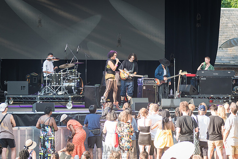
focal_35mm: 150
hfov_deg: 13.7
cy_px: 69
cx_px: 110
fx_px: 992
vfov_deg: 9.1
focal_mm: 120
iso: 400
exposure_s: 1/320
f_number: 3.5
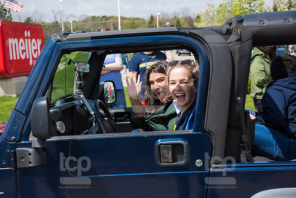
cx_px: 148
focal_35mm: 65
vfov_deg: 20.9
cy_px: 99
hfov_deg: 31.0
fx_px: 535
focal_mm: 65
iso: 1000
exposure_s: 1/1600
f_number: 7.1
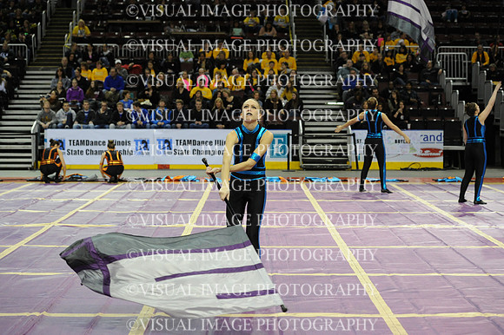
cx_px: 252
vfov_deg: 19.4
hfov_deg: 28.9
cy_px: 168
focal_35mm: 70
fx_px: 979
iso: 5000
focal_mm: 70
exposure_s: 1/640
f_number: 3.2
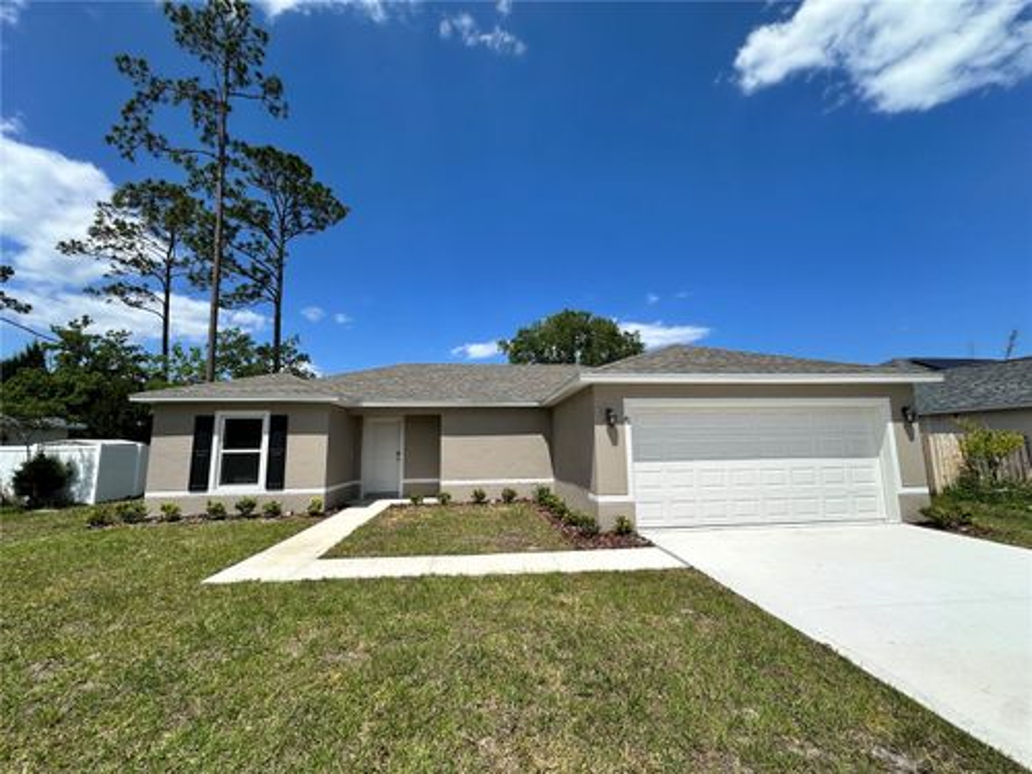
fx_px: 417
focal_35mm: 14
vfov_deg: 85.7
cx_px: 516
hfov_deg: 102.1
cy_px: 387
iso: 50
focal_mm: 2.22
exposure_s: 1/2959
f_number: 2.2
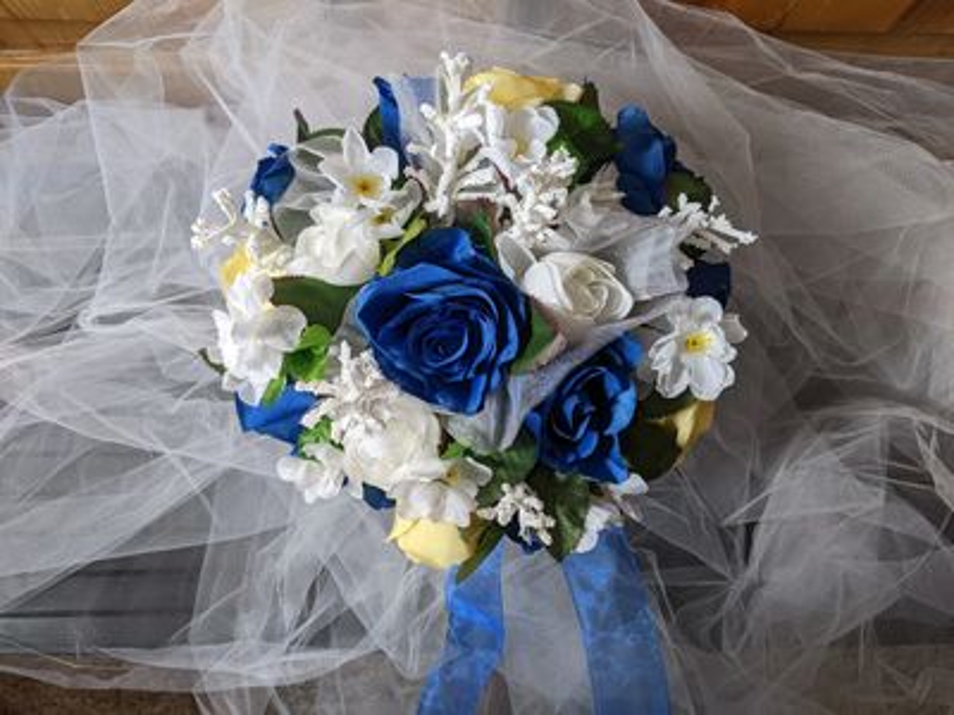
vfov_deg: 51.4
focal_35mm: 27
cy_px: 358
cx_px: 477
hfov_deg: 65.3
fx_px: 744
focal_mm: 4.44
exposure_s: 1/120
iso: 71
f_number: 1.8
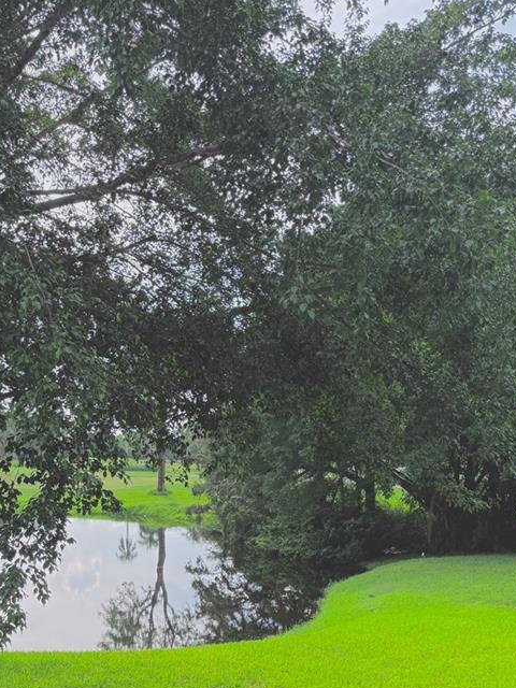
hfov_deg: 32.0
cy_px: 626
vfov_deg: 39.0
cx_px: 188
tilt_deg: -10.3
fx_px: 894
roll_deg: -0.4
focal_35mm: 45
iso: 100
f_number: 1.78
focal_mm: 6.76
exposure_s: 1/1060
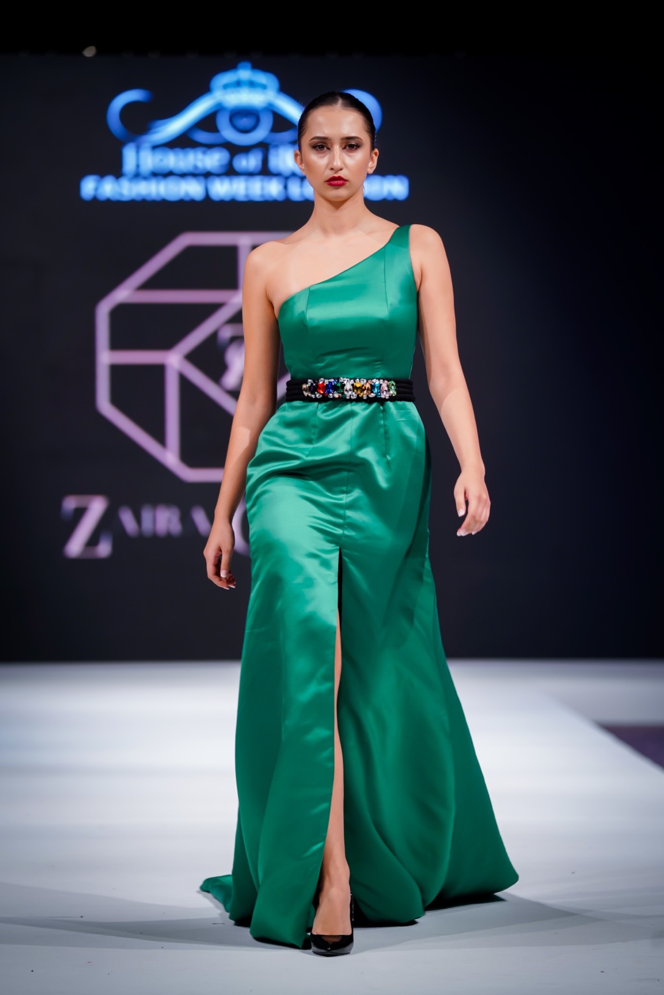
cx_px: 332
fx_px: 4399
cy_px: 498
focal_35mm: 159
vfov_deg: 12.9
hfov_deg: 8.6
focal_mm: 159
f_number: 3.5
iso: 200
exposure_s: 1/100
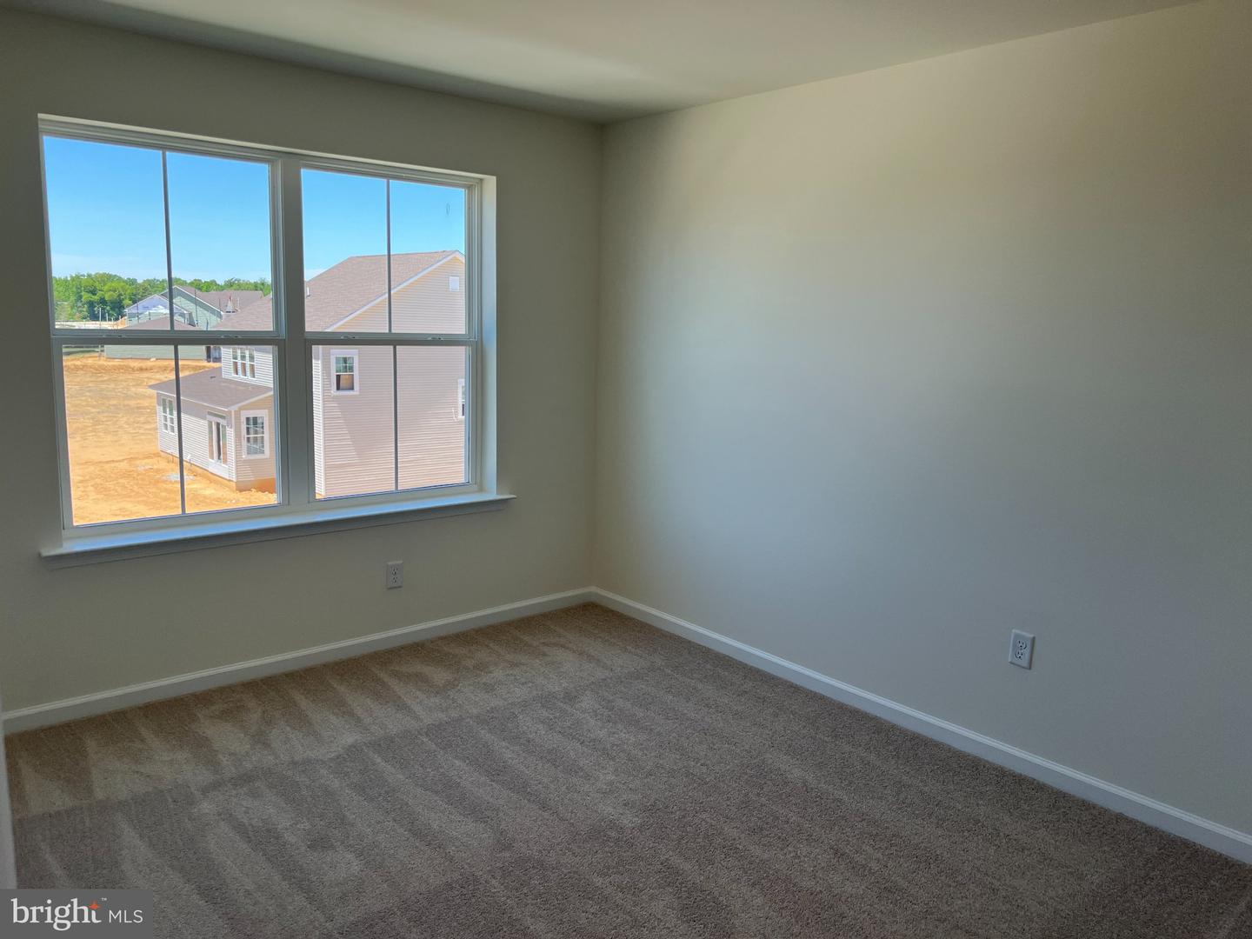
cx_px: 626
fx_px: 940
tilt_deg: -9.4
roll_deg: -2.2
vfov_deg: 53.1
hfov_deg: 67.3
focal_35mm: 26
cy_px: 470
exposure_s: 1/486
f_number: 1.5
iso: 50
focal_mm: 5.7
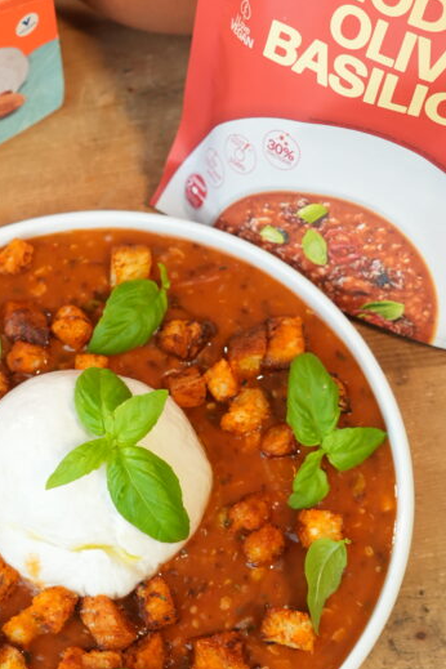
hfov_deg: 19.3
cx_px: 102
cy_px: 388
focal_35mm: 70
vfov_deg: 28.8
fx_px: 1302
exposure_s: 1/125
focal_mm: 23.7
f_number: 3.5
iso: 800
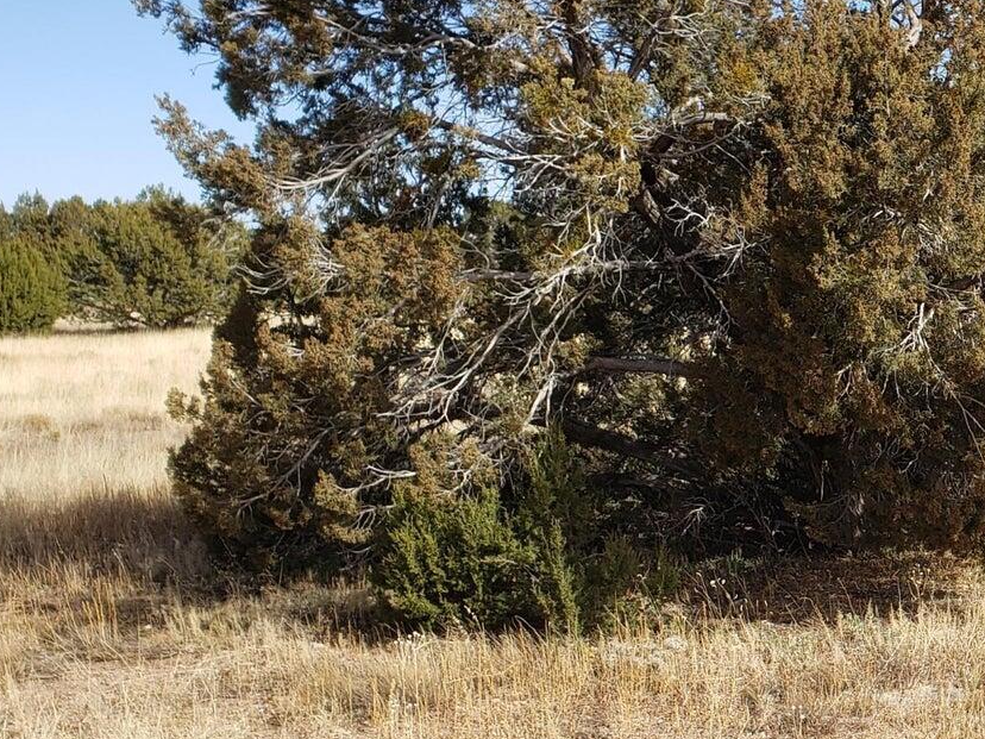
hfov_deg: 26.1
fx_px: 1906
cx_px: 1158
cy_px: 450
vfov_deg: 21.9
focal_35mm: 67
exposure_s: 1/1118
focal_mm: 4.3
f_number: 2.4
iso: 50
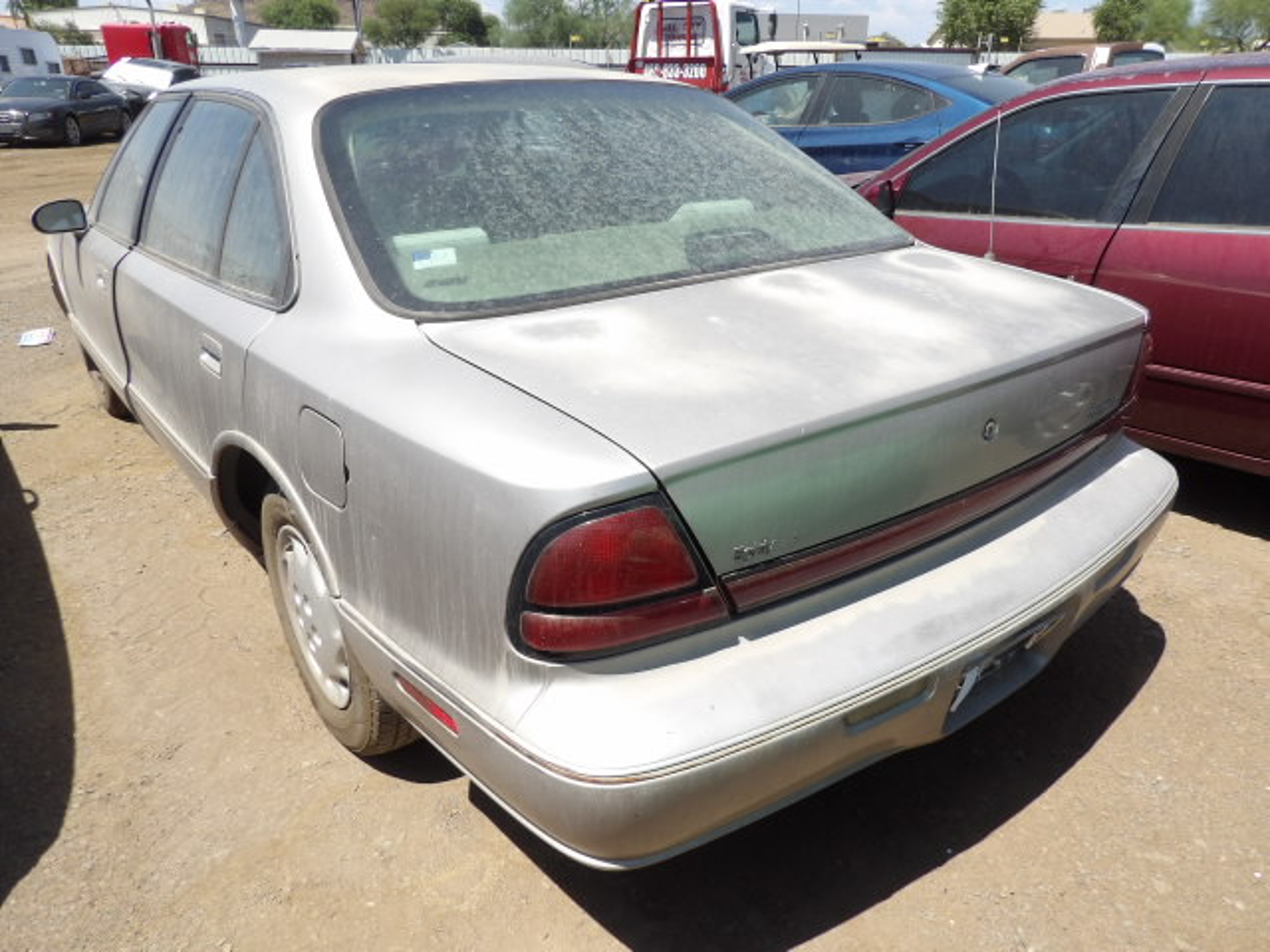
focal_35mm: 24
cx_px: 635
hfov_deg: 71.6
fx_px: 881
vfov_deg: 56.8
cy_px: 476
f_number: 4.6
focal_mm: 4.3
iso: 100
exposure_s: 1/628
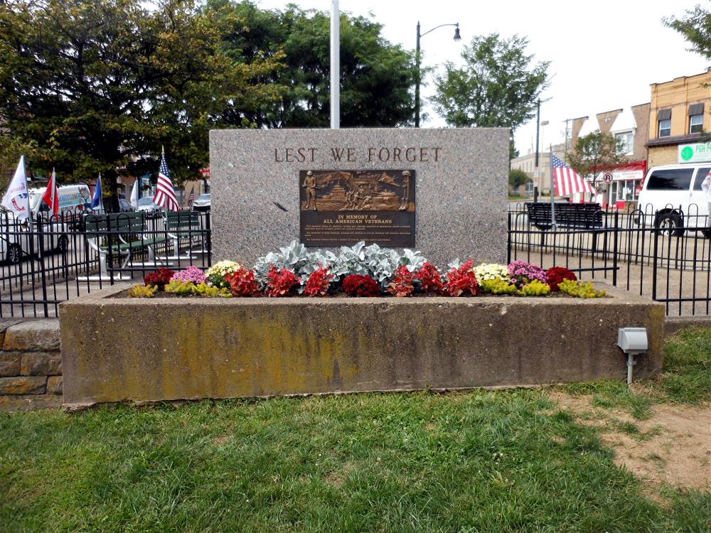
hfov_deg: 63.4
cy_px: 266
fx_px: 575
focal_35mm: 28
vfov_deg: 49.7
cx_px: 356
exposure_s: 1/320
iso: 80
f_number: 3.7
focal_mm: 5
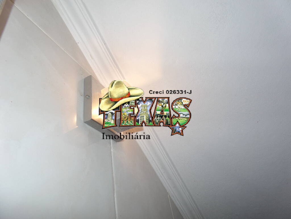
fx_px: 193
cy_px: 110
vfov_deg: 58.9
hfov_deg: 73.9
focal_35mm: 23
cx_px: 146
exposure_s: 1/125
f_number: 3.5
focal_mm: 4.1
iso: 80
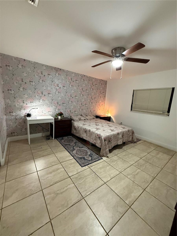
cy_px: 118
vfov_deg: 102.1
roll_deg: -4.1
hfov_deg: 85.7
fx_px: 95
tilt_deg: -12.7
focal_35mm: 14
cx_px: 88
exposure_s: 1/60
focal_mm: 2.22
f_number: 2.2
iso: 800
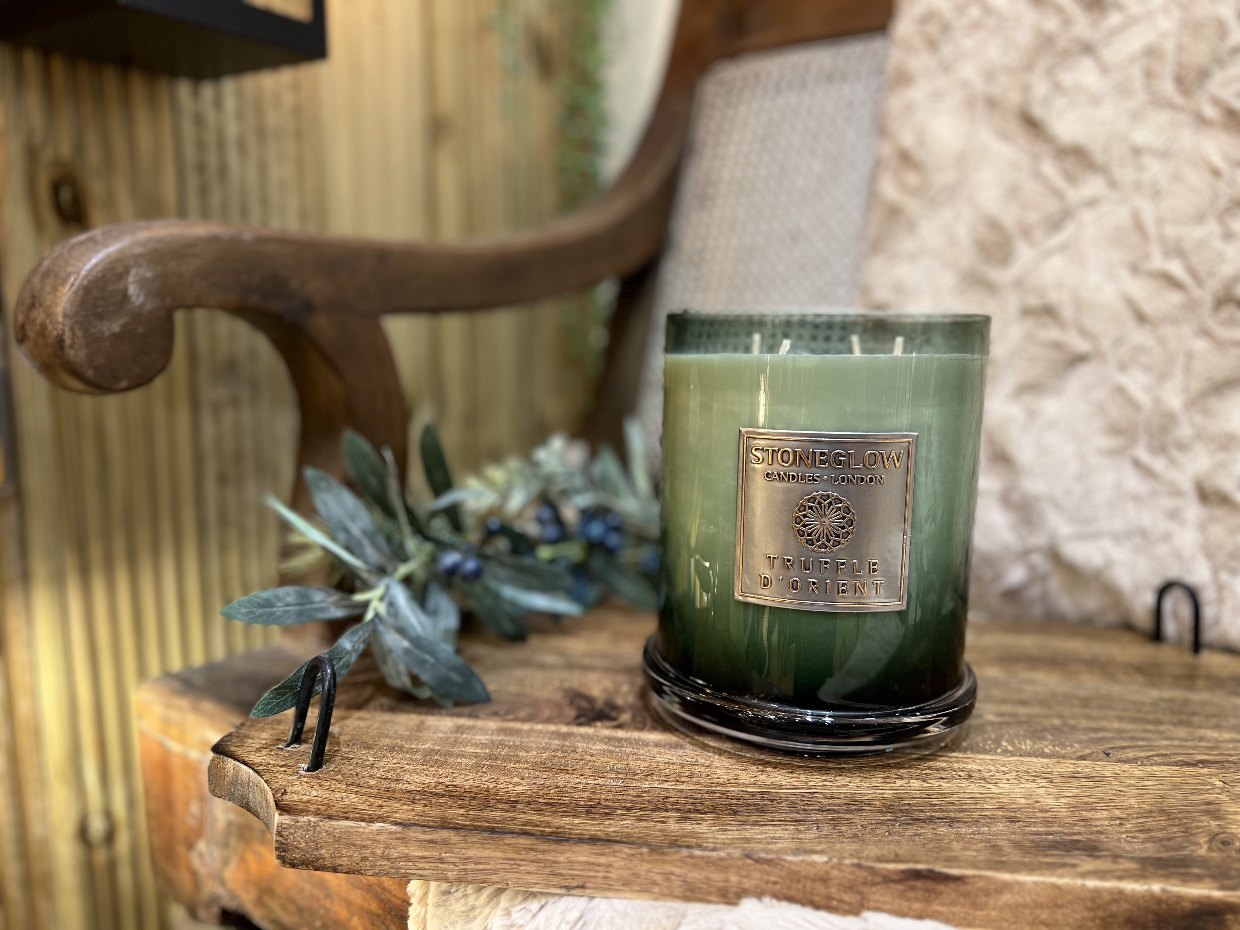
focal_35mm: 26
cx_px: 620
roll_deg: -0.3
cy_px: 465
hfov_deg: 67.3
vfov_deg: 53.1
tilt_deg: -9.9
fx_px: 931
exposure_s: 1/50
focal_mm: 5.7
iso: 80
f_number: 1.5
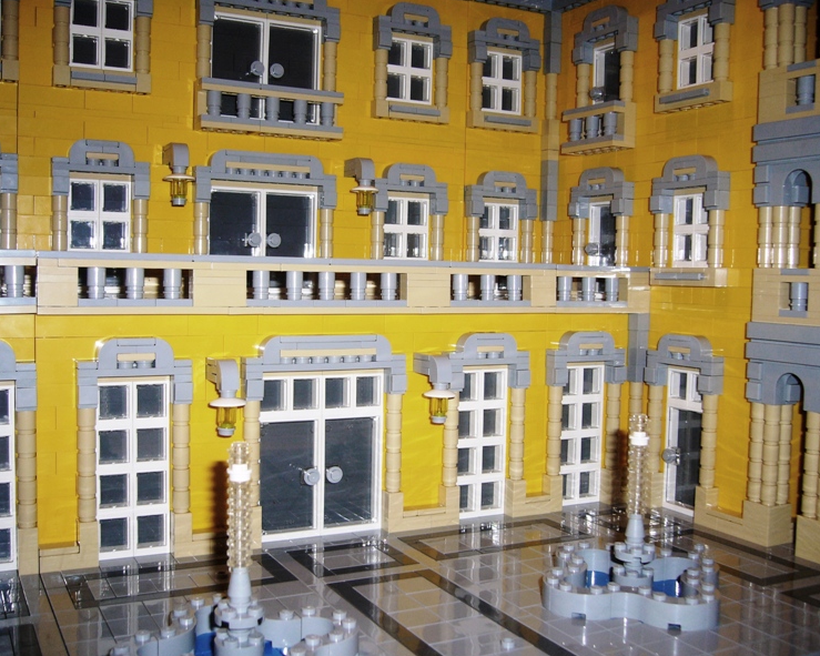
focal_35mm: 37
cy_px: 329
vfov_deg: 40.1
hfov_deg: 49.0
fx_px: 898
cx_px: 379
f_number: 2.8
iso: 100
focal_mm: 5.8
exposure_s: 1/30
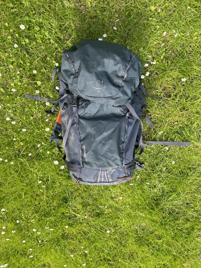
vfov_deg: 67.3
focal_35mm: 26
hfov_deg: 53.1
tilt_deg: -75.1
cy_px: 134
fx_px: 201
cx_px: 100
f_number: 1.5
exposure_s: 1/497
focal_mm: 5.7
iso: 50
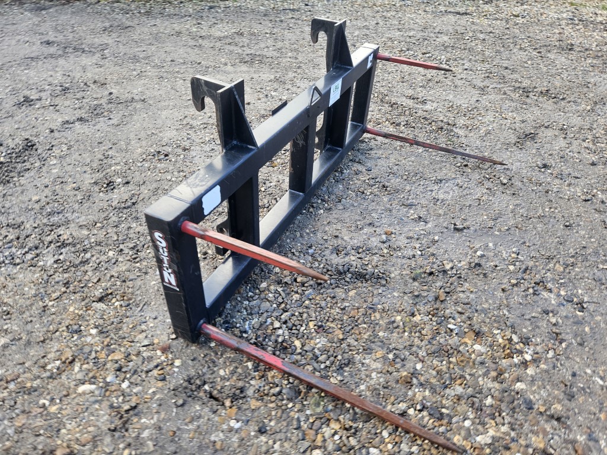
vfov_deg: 58.9
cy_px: 228
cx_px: 304
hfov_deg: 73.9
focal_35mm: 23
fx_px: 403
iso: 40
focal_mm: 5.4
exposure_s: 1/100
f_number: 1.8
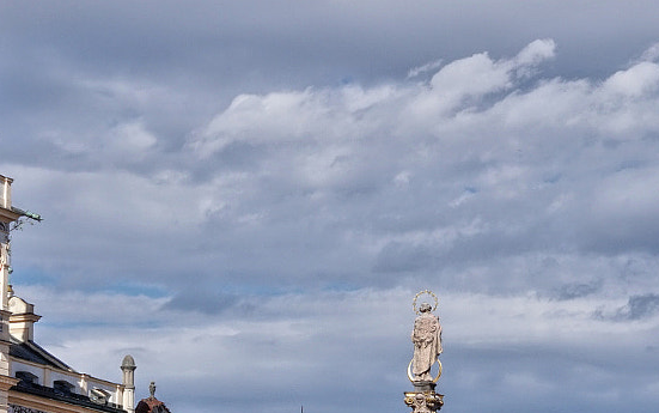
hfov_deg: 15.7
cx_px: 358
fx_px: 2390
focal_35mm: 133
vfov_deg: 9.8
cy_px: 416
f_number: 14
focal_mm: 30
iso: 100
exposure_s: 1/160
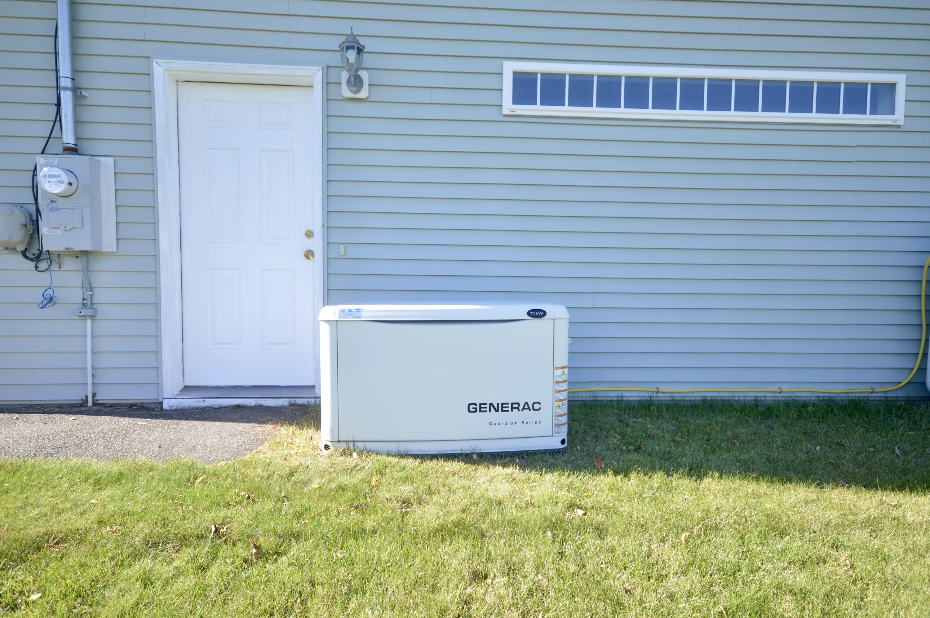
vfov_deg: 63.1
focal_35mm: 20
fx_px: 503
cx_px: 465
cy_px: 309
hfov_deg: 85.5
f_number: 5.6
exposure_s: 1/125
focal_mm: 13
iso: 125
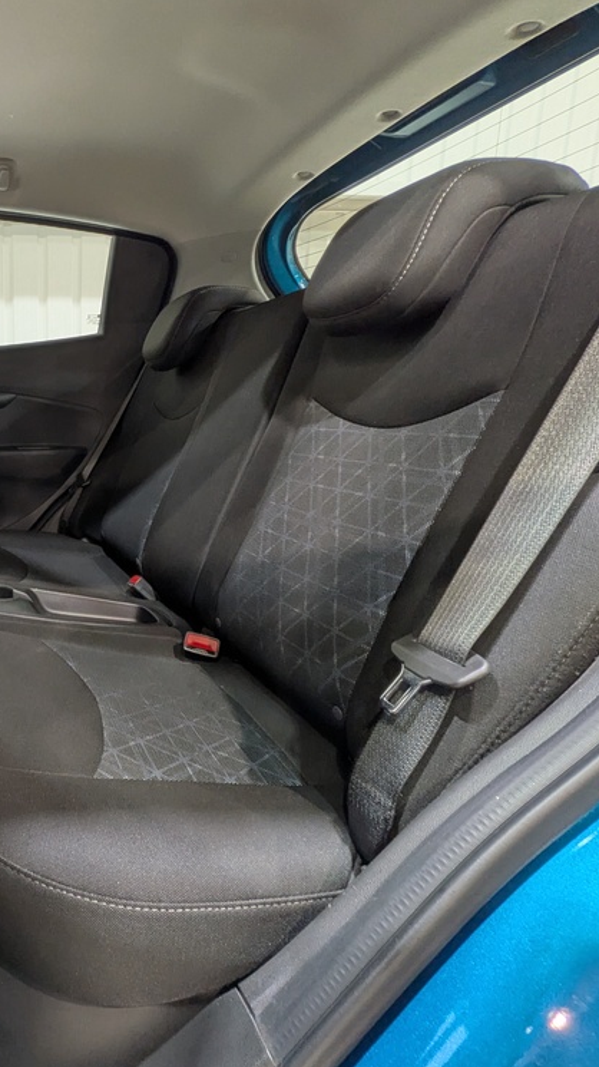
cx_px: 13
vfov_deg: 83.9
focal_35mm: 21
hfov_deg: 45.9
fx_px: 594
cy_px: 525
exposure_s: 1/24
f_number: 2.2
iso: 68
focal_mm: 1.83
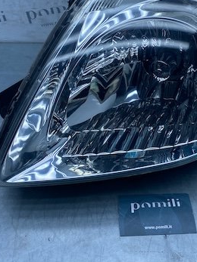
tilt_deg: -34.1
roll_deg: -3.1
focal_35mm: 48
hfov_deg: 29.9
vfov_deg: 39.0
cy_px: 78
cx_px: 140
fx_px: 364
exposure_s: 1/1043
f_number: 1.8
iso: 32
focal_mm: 4.25
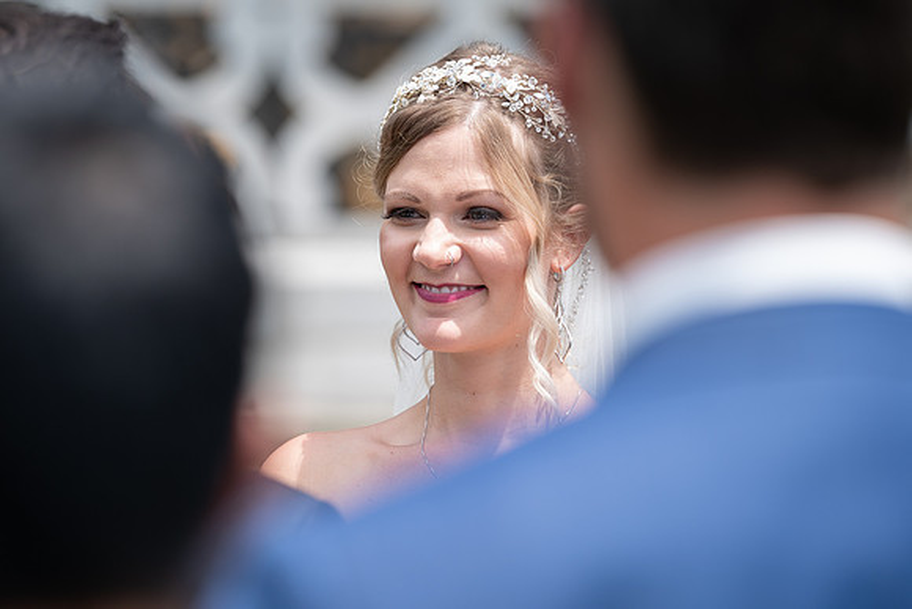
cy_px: 325
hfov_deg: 7.9
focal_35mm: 261
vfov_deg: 5.3
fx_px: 6624
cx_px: 431
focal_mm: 200
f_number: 3.5
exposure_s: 1/640
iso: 100
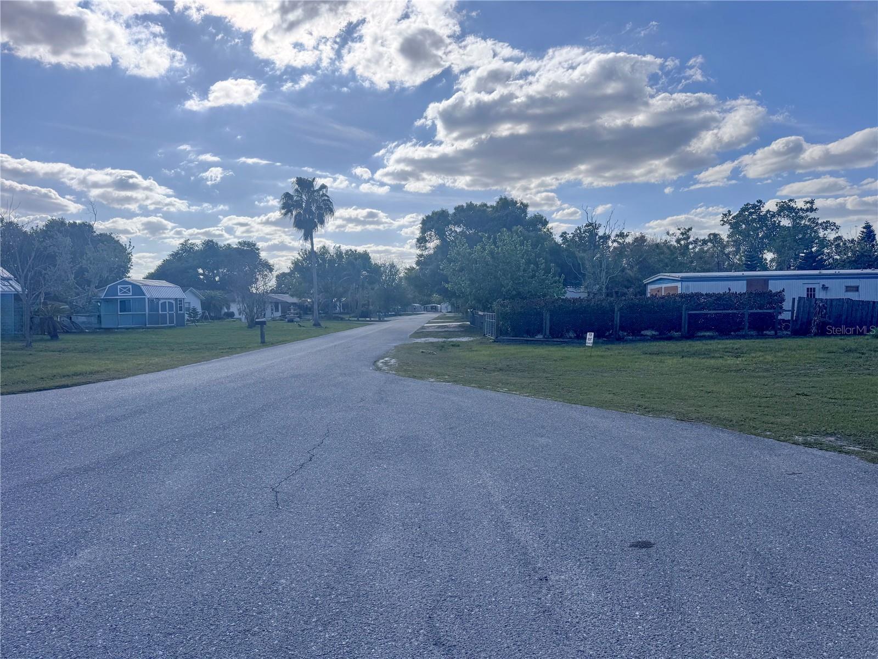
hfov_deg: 71.6
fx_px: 609
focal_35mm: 24
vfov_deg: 56.8
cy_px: 330
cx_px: 439
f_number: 1.78
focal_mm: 6.76
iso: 80
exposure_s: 1/10417
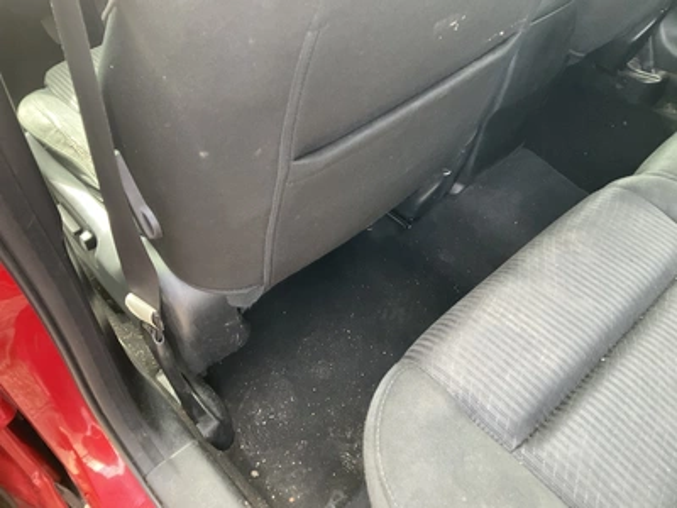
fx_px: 567
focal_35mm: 29
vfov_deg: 48.2
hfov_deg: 61.7
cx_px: 338
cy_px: 254
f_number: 1.8
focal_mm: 3
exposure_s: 1/60
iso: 100
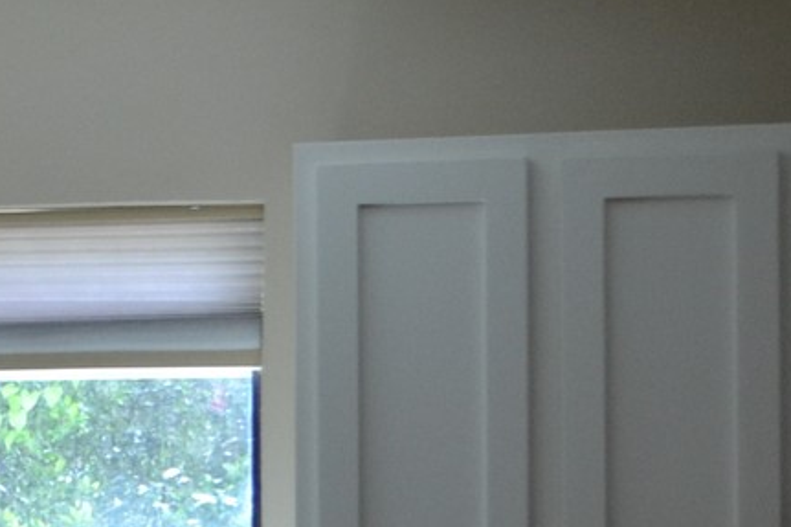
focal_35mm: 242
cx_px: -644
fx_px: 5315
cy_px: 784
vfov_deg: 5.6
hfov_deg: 8.2
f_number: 4.8
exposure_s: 1/60
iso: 560
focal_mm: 32
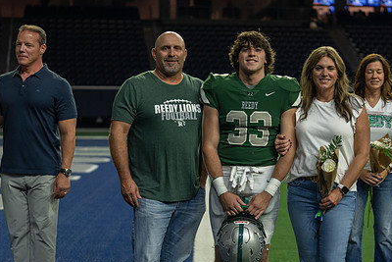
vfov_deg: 12.9
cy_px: 181
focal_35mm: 106
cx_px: 249
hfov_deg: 19.2
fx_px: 1155
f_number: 2.8
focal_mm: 70
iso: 1000
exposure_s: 1/320
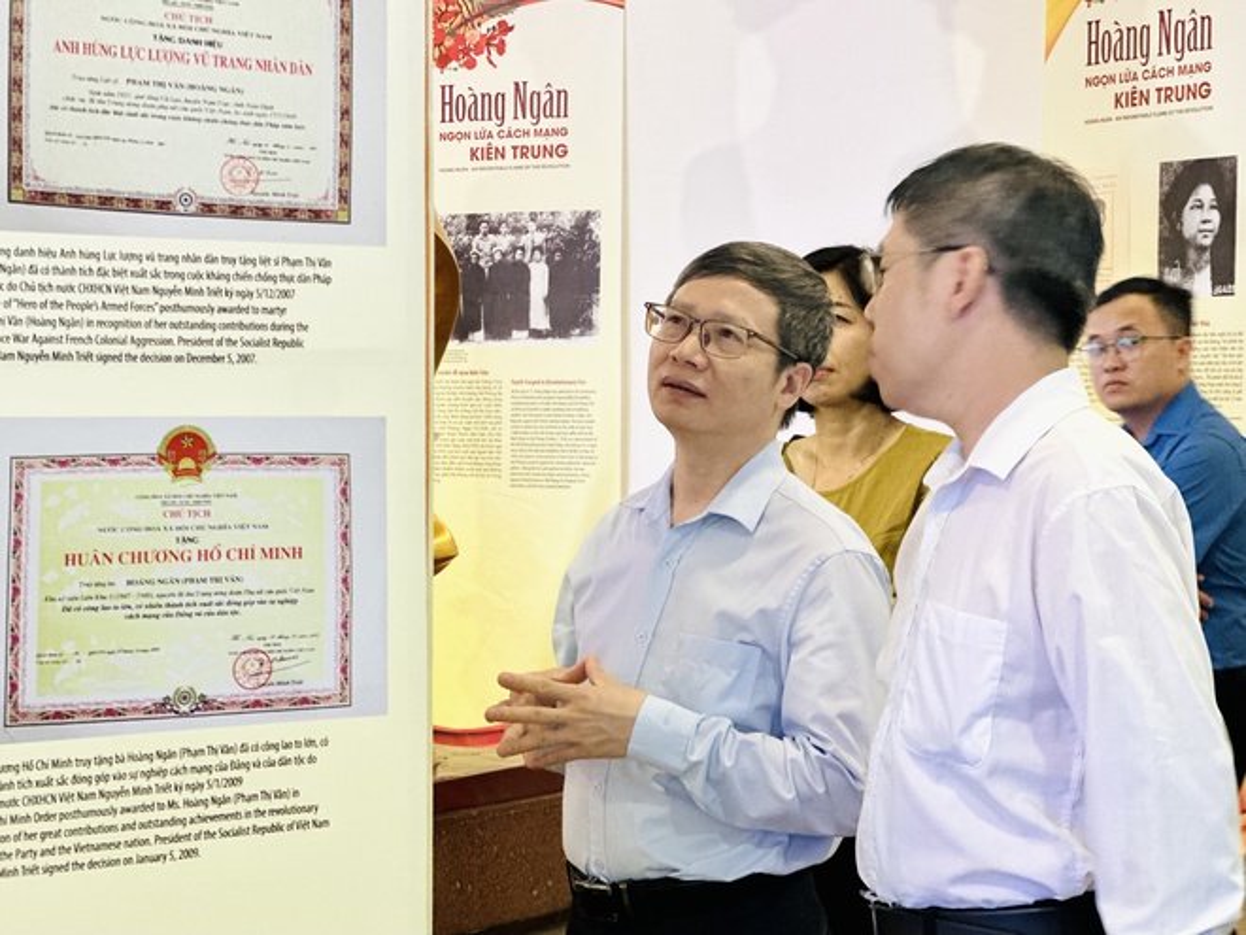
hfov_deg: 25.3
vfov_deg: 19.1
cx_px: 623
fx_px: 2772
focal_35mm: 77
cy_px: 468
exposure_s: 1/33
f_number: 2.8
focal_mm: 9
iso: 200
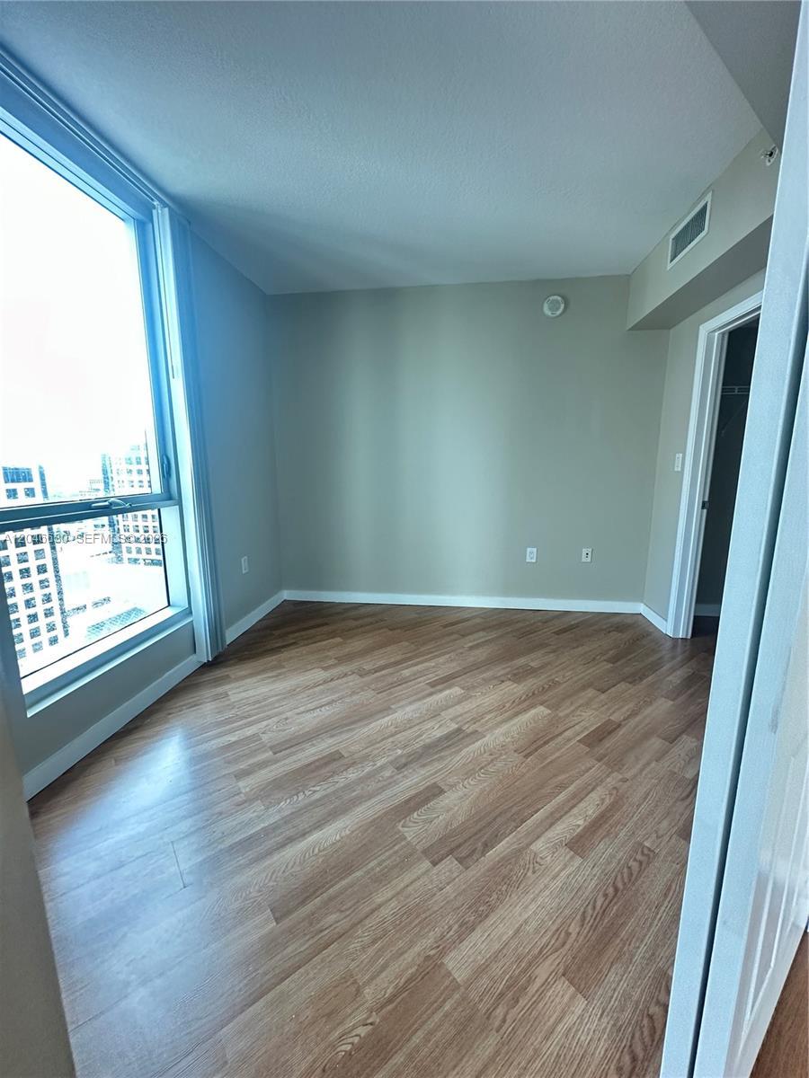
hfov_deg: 85.7
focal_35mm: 14
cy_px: 539
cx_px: 404
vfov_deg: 102.1
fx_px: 436
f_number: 2.2
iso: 160
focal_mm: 2.22
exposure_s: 1/60
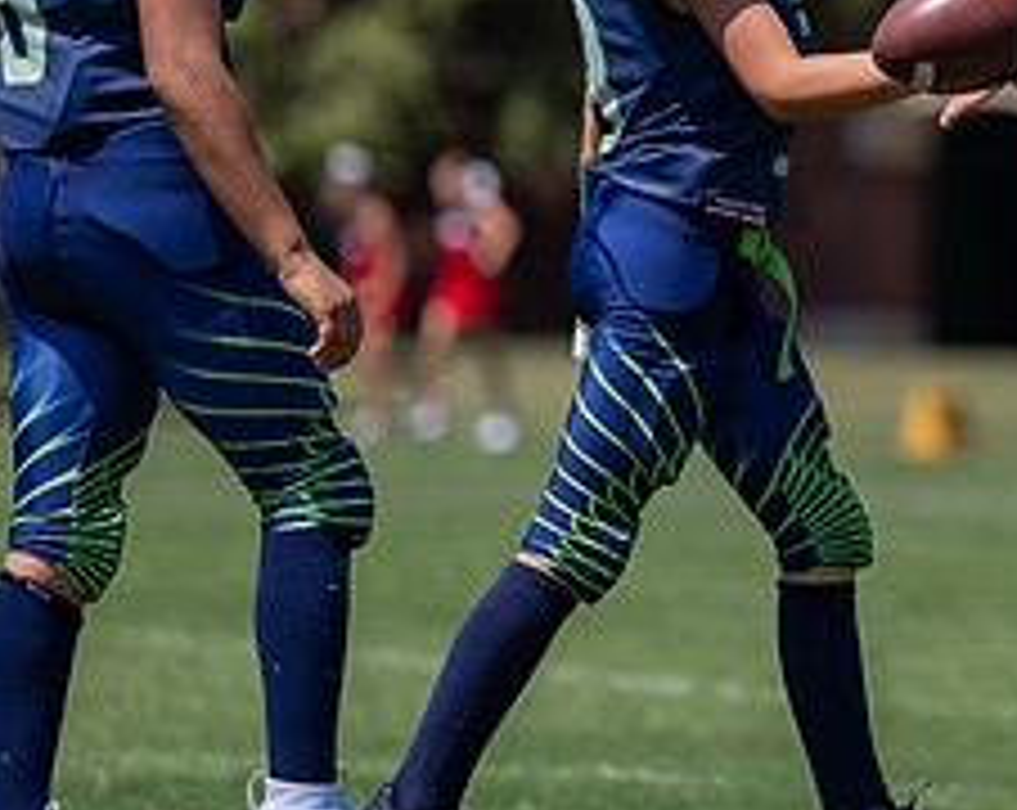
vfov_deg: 3.2
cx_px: 1177
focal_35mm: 475
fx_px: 14272
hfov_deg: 4.1
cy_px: -48
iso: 100
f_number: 2.8
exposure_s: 1/2000
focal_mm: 157
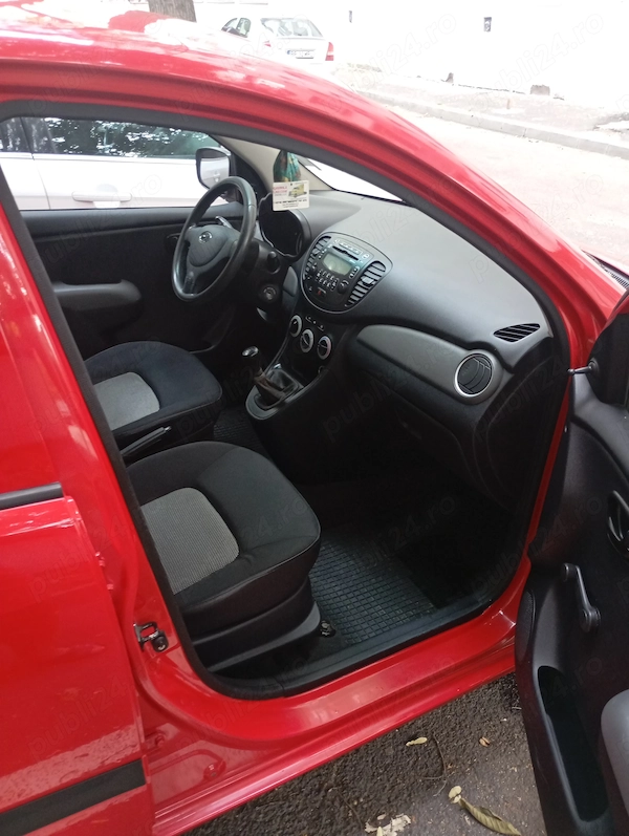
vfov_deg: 63.4
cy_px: 418
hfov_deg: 49.9
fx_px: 677
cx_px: 314
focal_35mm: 28
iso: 1010
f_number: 1.8
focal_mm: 4.27
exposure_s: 1/33.3
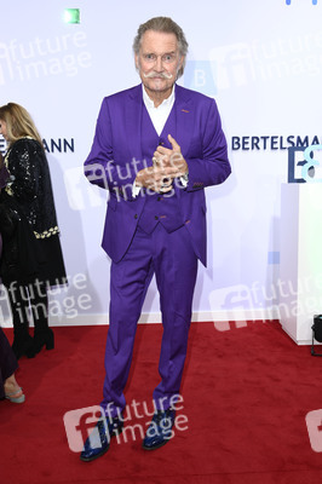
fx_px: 430
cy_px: 242
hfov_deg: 41.0
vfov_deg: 58.8
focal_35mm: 32
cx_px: 161
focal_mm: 32
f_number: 6.3
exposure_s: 1/250
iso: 400
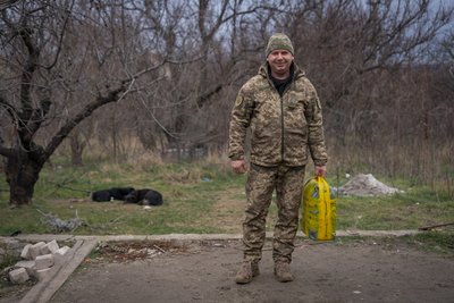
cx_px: 227
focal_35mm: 55
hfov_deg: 36.2
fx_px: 694
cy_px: 152
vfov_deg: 24.6
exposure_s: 1/320
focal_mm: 55
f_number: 2.8
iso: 80
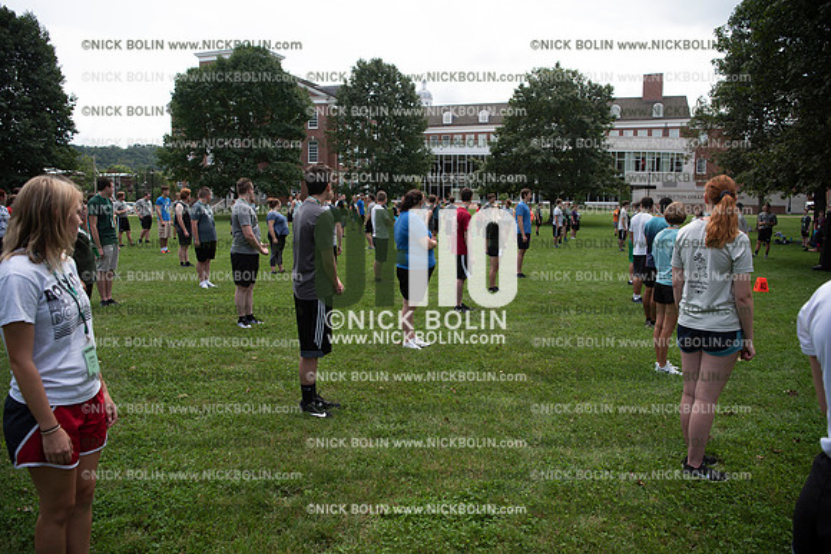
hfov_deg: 69.4
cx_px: 416
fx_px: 600
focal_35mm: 26
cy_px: 277
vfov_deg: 49.6
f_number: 3.5
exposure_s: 1/640
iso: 125
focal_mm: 26
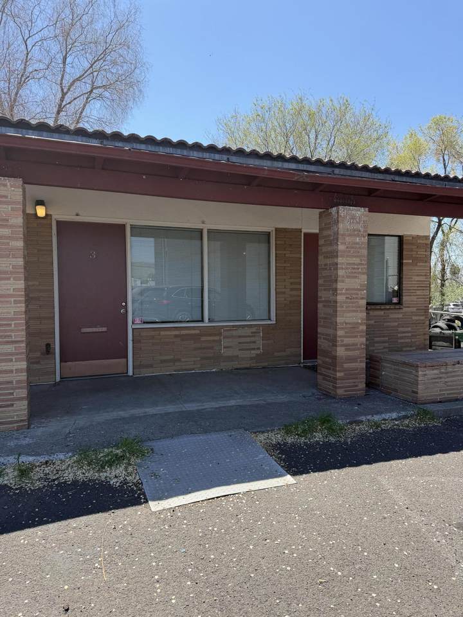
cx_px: 232
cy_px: 308
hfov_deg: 56.8
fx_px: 428
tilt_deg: -1.9
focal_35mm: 24
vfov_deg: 71.6
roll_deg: -0.8
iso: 80
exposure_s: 1/2000
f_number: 1.78
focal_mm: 6.76
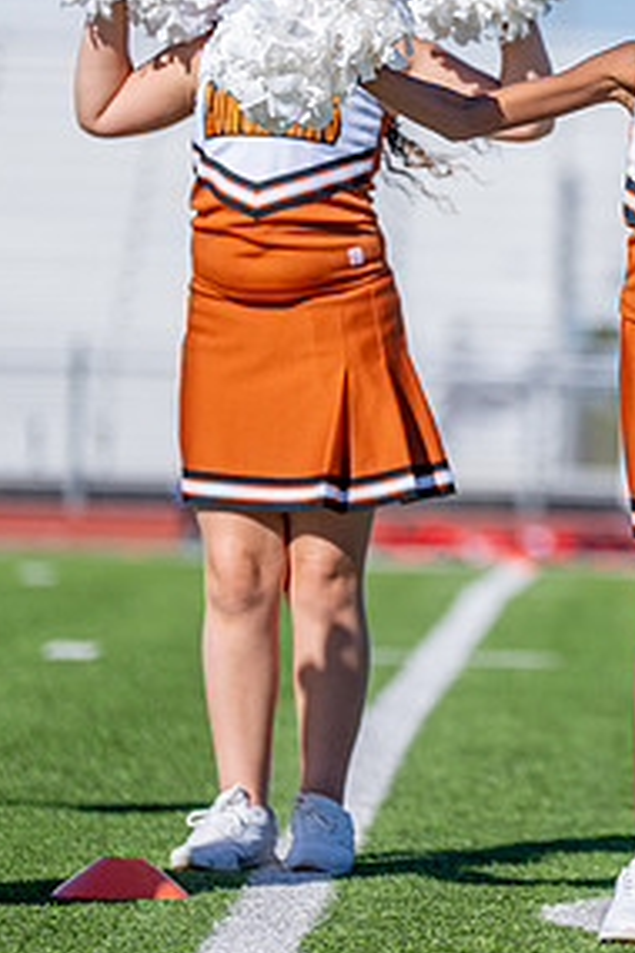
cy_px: 331
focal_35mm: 331
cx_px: 804
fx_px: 8757
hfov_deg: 4.1
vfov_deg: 6.2
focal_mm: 152
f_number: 2.8
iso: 100
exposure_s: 1/2500
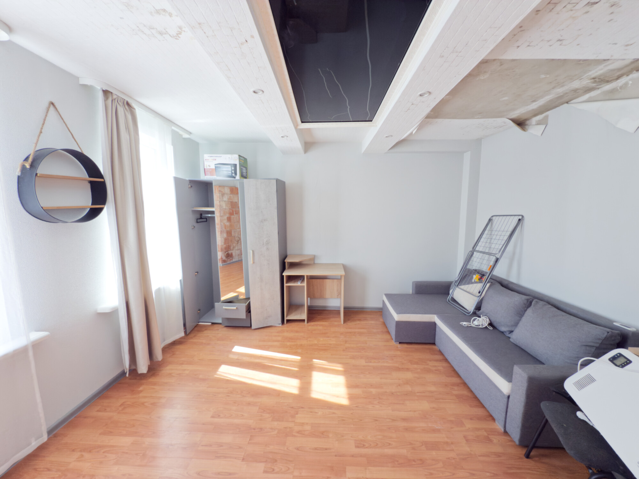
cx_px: 320
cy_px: 240
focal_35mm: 14
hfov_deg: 102.1
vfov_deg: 85.7
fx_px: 258
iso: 64
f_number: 2.2
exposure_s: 1/91
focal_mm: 2.2
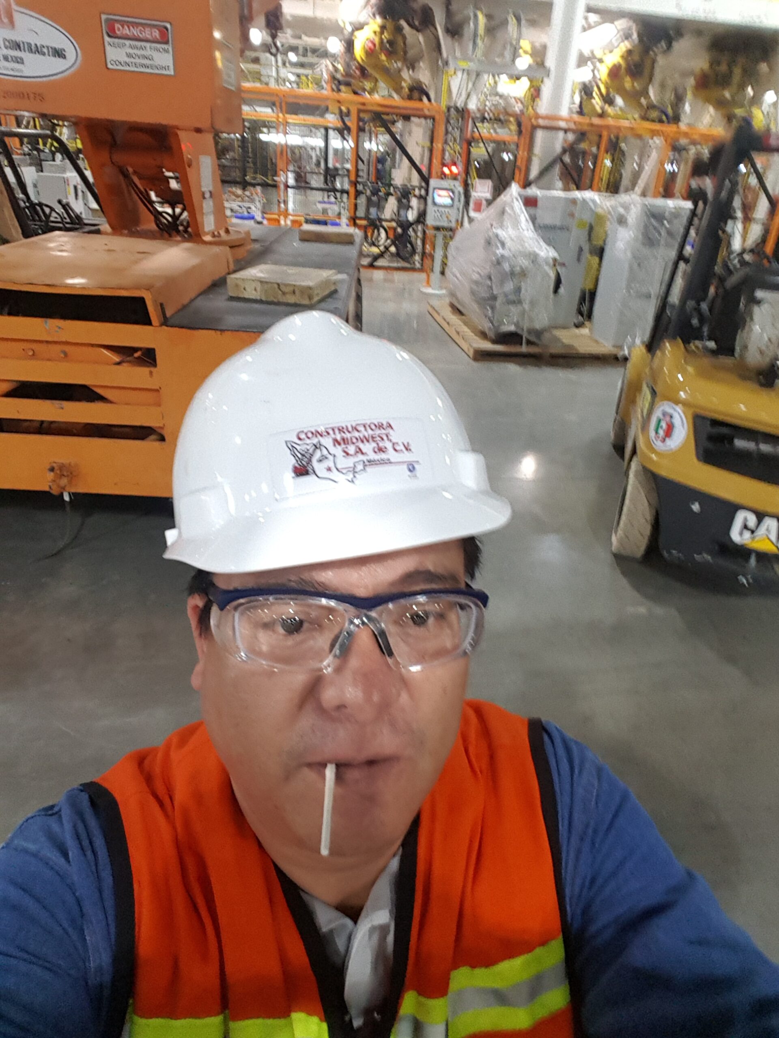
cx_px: 390
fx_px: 630
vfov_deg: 79.0
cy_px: 519
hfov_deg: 63.4
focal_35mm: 21
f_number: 1.7
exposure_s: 1/20
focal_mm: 2.1
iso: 160
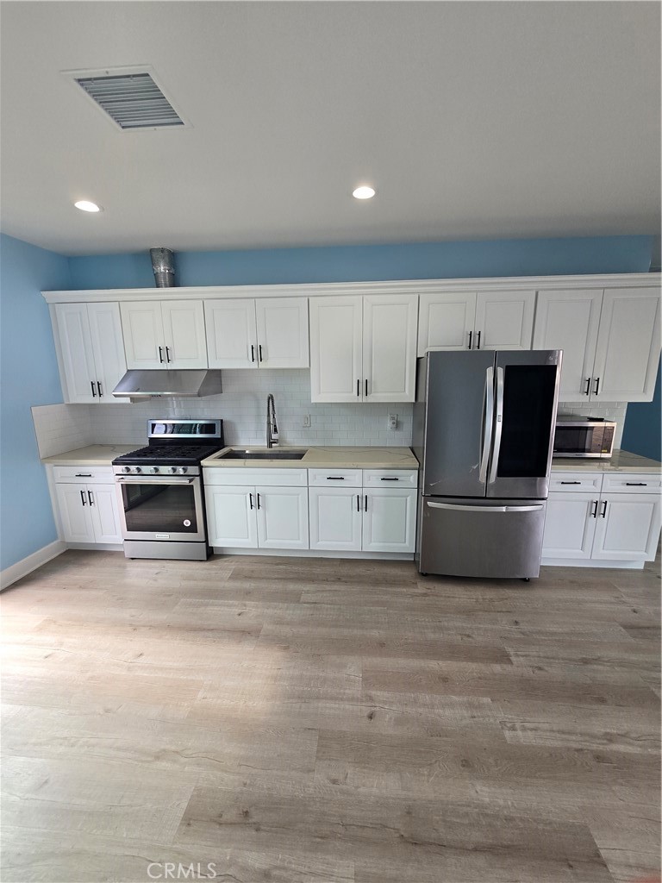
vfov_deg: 106.2
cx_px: 331
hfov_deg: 89.9
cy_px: 442
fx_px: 331
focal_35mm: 13
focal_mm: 2.2
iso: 80
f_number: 2.2
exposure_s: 1/120
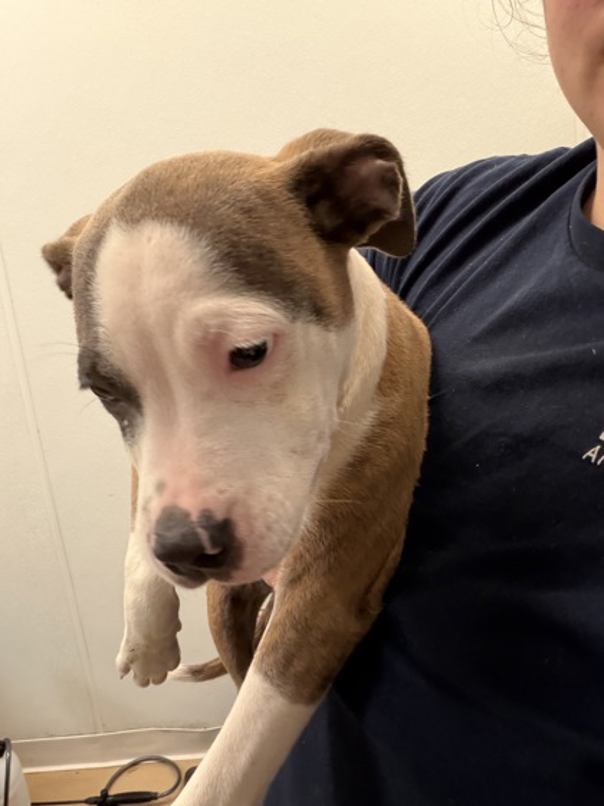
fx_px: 698
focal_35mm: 30
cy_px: 403
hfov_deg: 46.8
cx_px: 302
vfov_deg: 60.0
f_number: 1.9
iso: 250
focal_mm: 2.71
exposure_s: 1/44
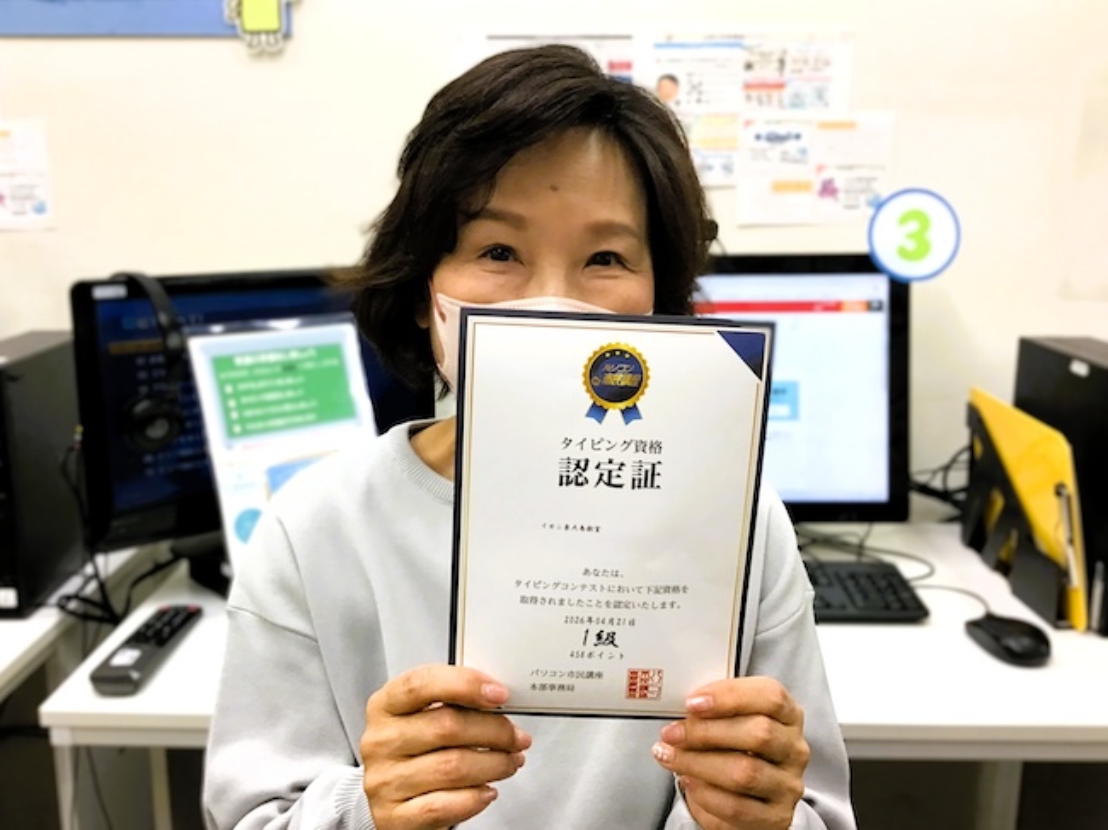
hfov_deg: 58.4
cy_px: 415
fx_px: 992
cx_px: 554
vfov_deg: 45.4
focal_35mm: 31
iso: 25
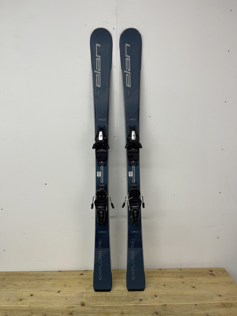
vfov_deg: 69.4
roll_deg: +0.6
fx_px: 228
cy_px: 158
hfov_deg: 54.9
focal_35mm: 25
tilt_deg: -7.8
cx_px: 118
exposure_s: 1/50
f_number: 1.6
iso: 80
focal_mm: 5.1
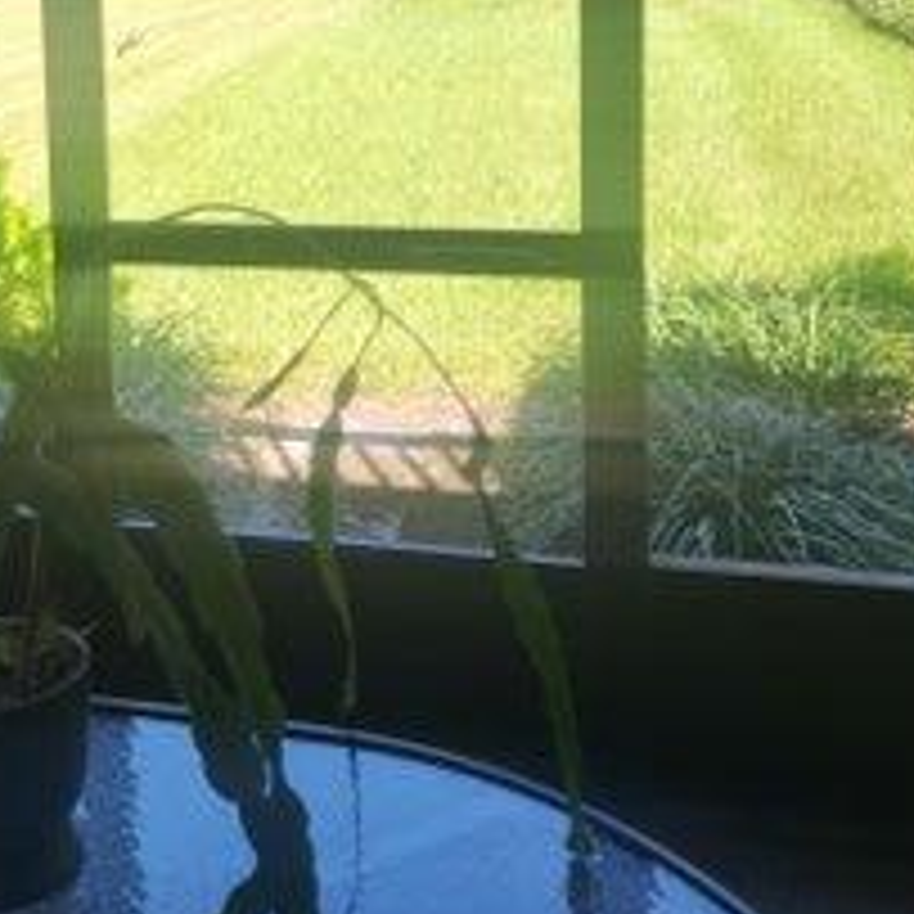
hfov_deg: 34.4
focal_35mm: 48
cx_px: 203
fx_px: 1434
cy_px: 99
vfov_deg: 33.6
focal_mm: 5.4
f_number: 1.8
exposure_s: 1/221
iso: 20
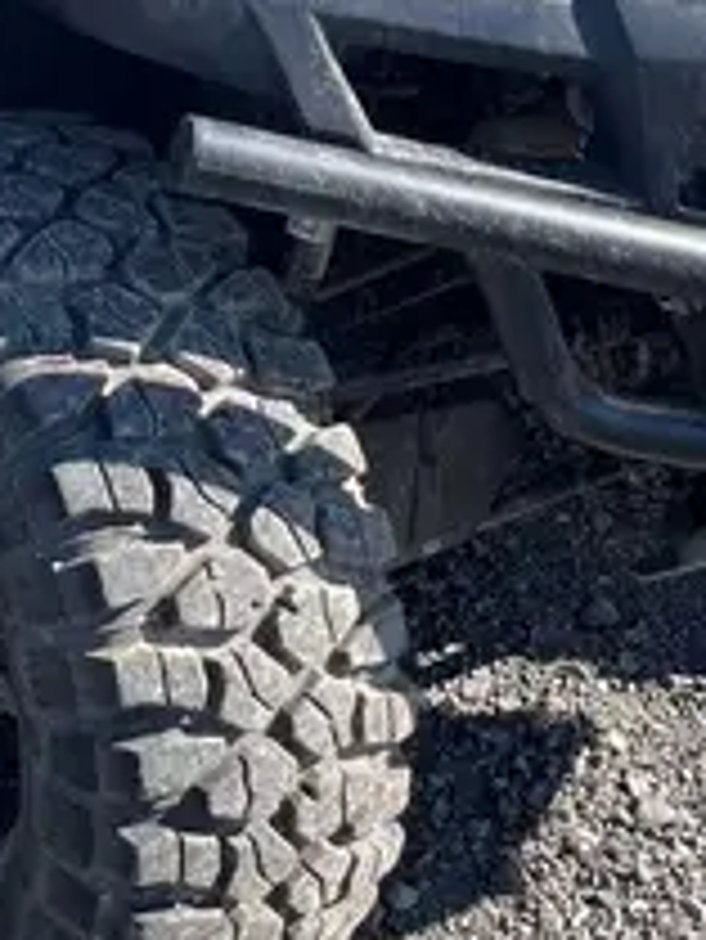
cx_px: -18
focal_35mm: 91
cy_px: -169
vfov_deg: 20.2
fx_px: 2472
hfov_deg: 15.9
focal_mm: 5.1
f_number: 1.6
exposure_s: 1/1294
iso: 50
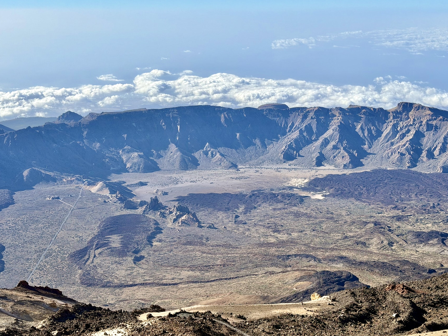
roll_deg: +0.1
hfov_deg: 35.5
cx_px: 242
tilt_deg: -14.9
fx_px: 699
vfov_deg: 27.0
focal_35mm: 54
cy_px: 184
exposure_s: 1/4587
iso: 64
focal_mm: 6.76
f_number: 1.78
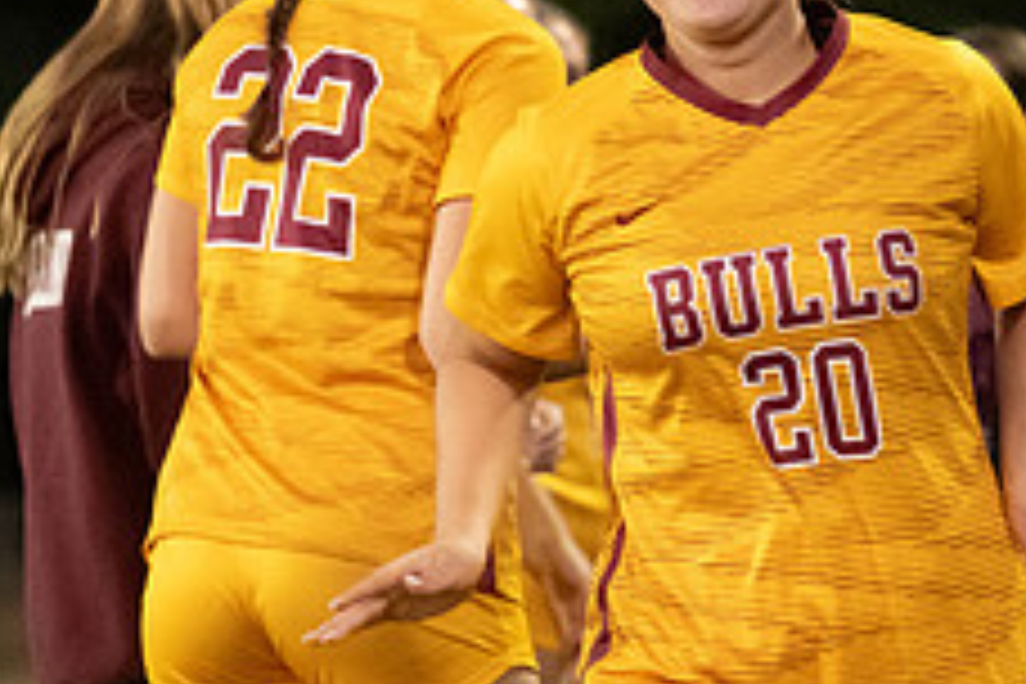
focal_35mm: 319
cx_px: 722
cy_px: 661
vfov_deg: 4.3
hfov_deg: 6.5
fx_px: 9091
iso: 14400
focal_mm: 87
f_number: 2.8
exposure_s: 1/640
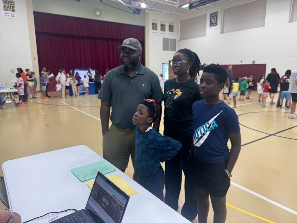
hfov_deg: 71.6
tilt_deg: -11.0
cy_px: 112
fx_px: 206
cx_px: 148
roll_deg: +1.3
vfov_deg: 56.8
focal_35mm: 24
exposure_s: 1/60
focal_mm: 6.76
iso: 200
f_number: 1.78
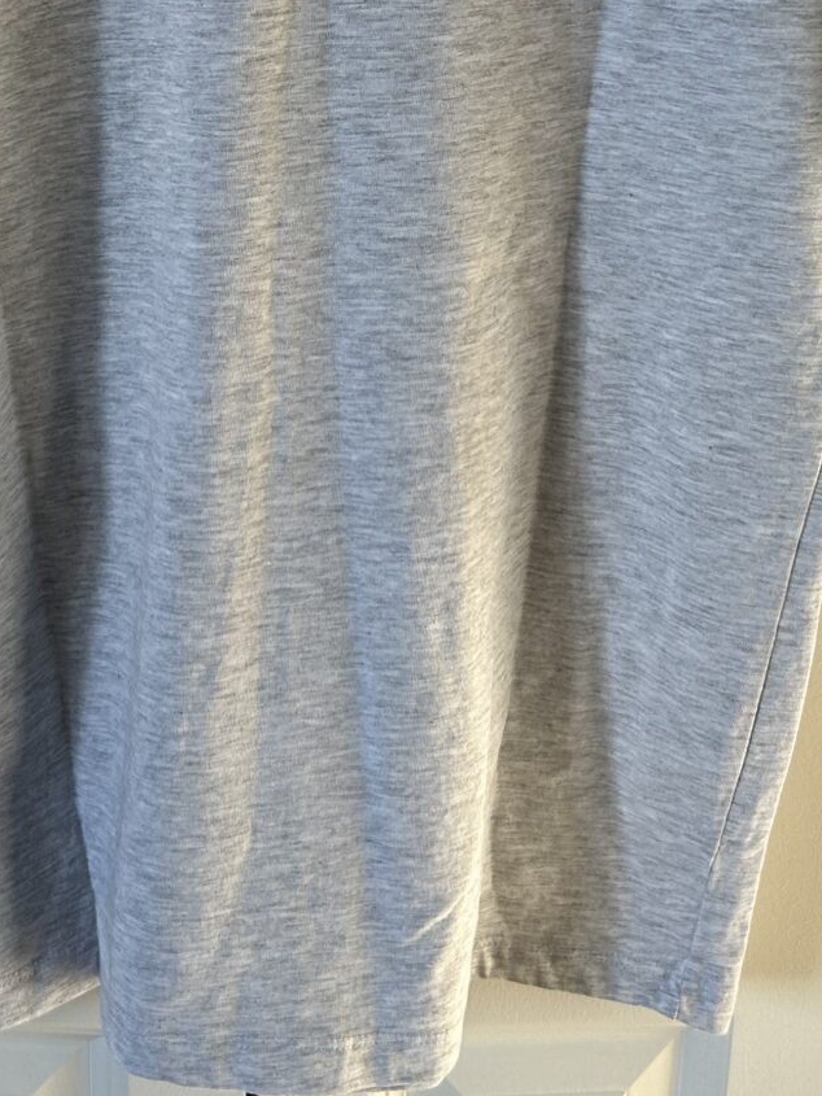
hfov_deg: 23.2
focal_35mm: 63
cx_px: 314
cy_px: 110
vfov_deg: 29.5
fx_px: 1994
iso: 40
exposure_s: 1/155
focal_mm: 5.7
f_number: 1.5
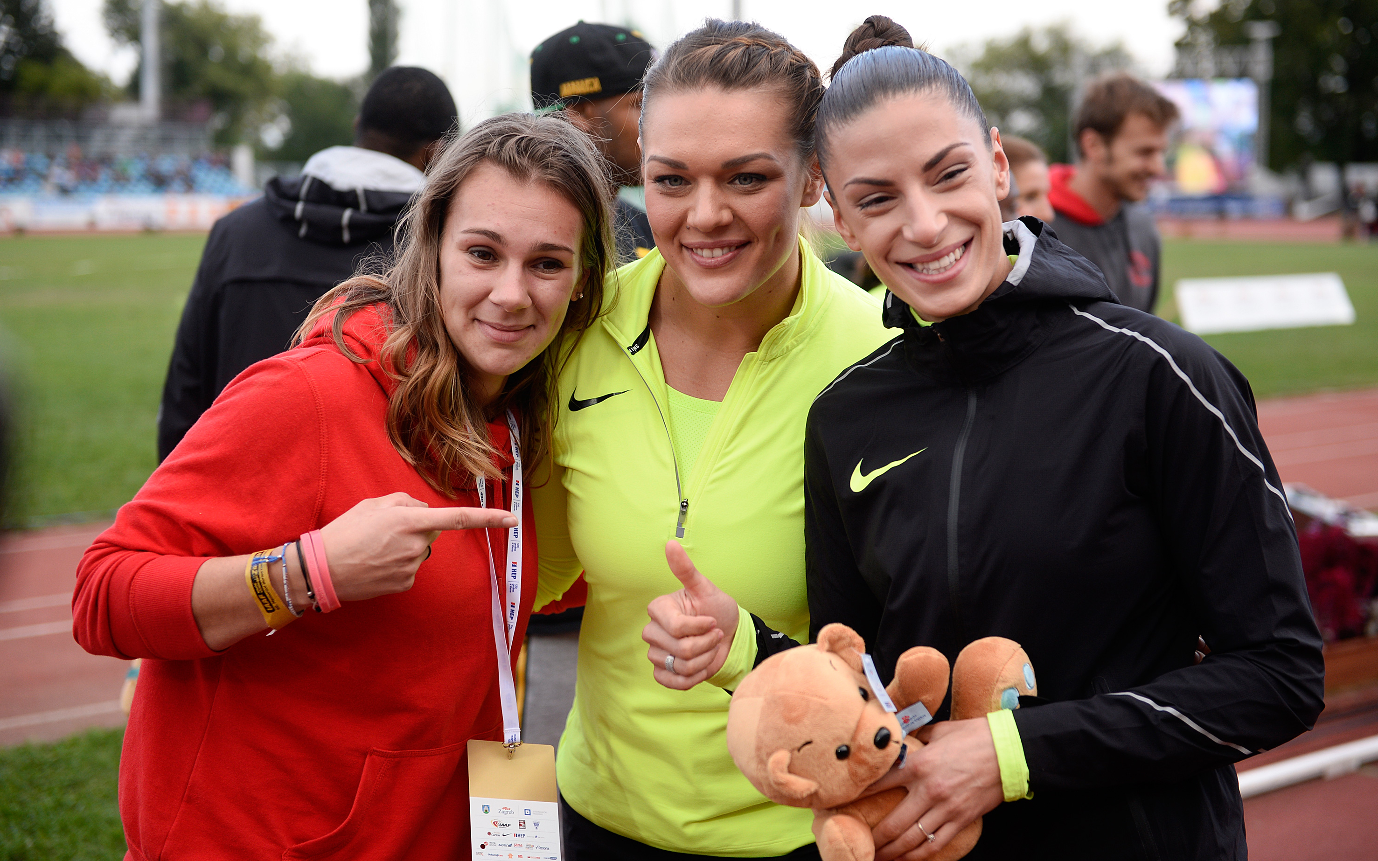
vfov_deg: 21.6
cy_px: 422
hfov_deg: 34.0
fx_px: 2253
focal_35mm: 60
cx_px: 699
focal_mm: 58
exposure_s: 1/800
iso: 500
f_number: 3.2
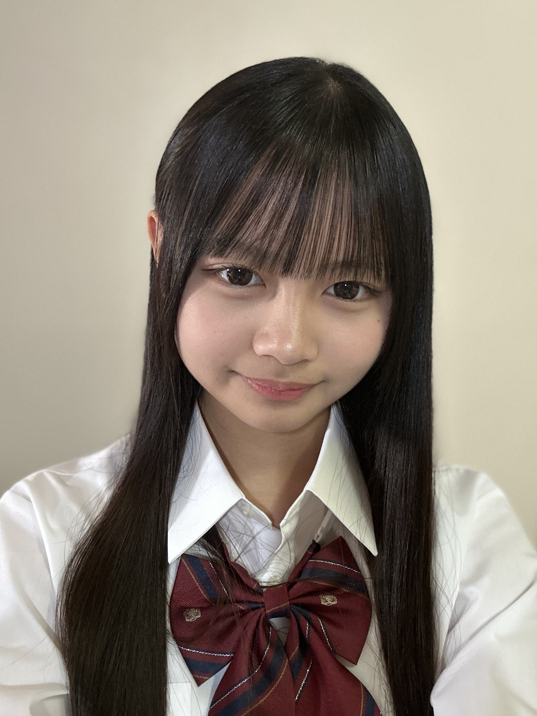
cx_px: 277
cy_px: 356
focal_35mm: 31
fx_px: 641
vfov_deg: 58.4
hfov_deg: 45.4
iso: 320
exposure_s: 1/25
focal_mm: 2.69
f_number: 1.9
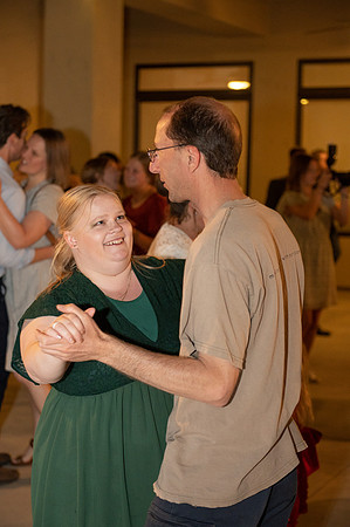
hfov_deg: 19.4
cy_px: 264
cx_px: 175
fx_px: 1023
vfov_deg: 28.9
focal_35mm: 70
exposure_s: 1/100
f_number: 4
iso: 3200
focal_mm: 70
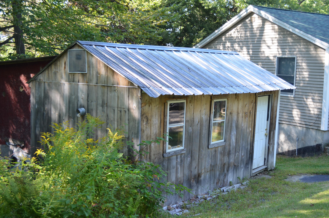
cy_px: 109
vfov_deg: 28.0
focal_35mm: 48
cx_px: 164
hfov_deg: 41.2
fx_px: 438
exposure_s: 1/125
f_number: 5.6
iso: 400
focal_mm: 32
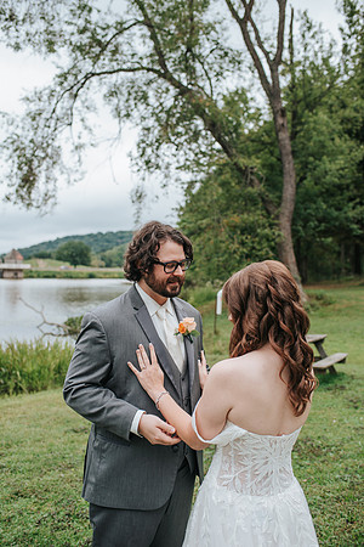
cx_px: 182
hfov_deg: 37.9
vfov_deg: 54.4
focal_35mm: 35
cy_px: 274
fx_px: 531
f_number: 3.2
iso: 100
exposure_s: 1/640
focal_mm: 35
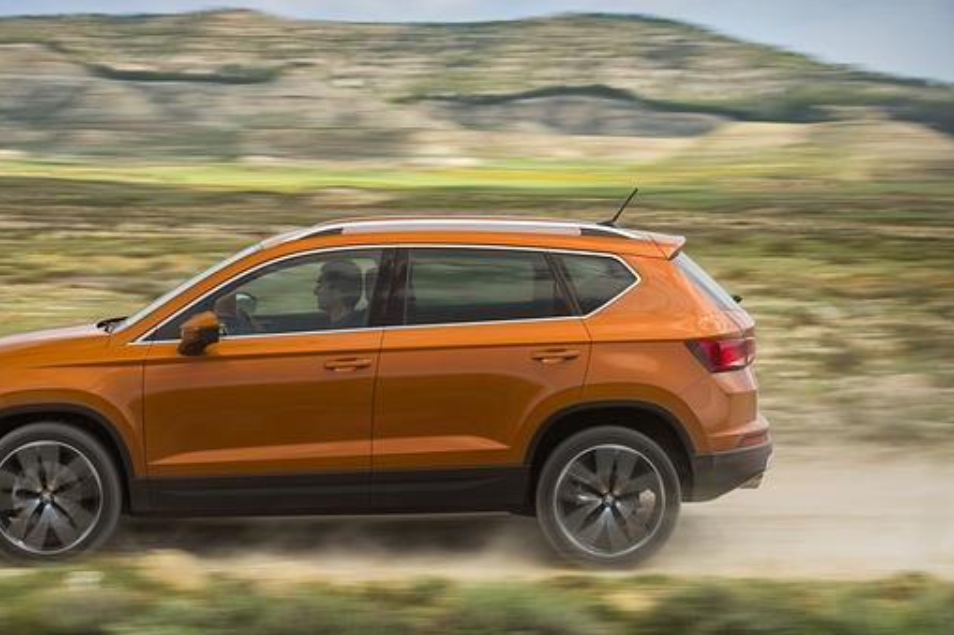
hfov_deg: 23.1
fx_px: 2331
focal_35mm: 88
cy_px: 275
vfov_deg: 15.5
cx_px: 386
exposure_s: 1/125
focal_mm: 70
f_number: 8
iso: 160
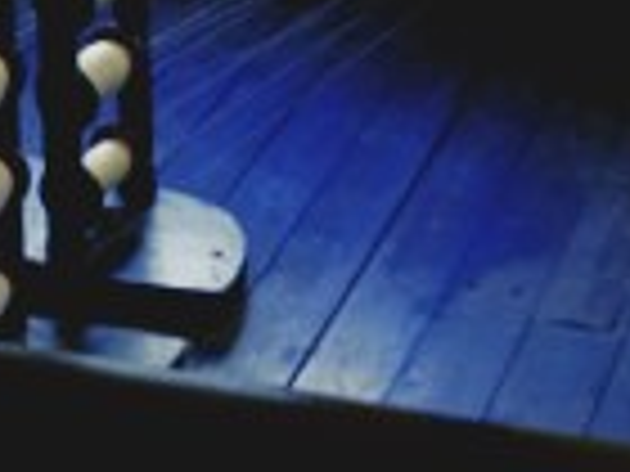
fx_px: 2912
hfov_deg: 12.3
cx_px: 144
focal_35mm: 160
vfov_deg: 8.6
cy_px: -584
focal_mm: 4.28
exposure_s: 1/20
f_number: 2.4
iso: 100
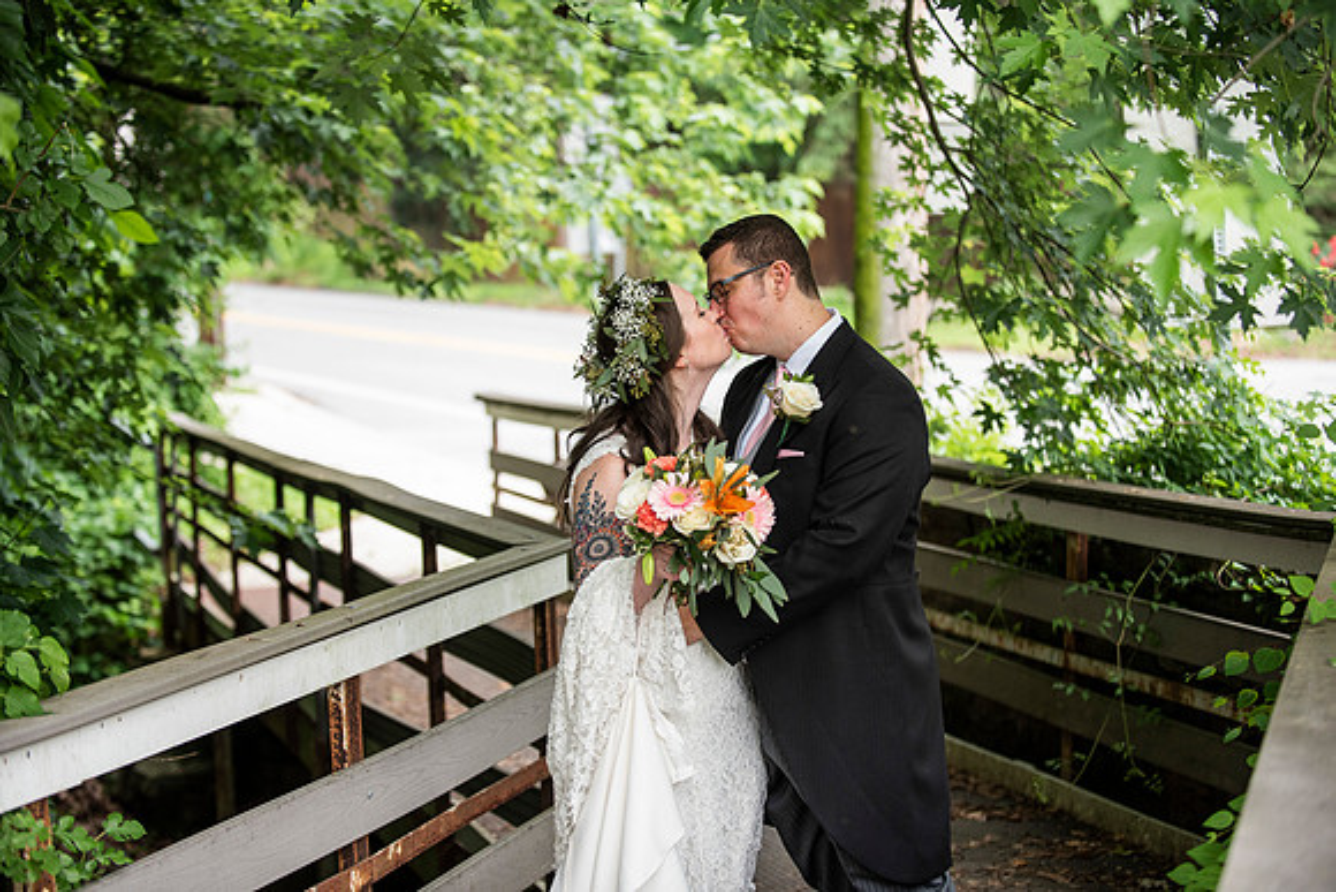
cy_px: 446
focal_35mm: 70
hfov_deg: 28.8
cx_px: 668
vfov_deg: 19.5
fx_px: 2598
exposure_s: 1/800
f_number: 2.8
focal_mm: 70
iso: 640
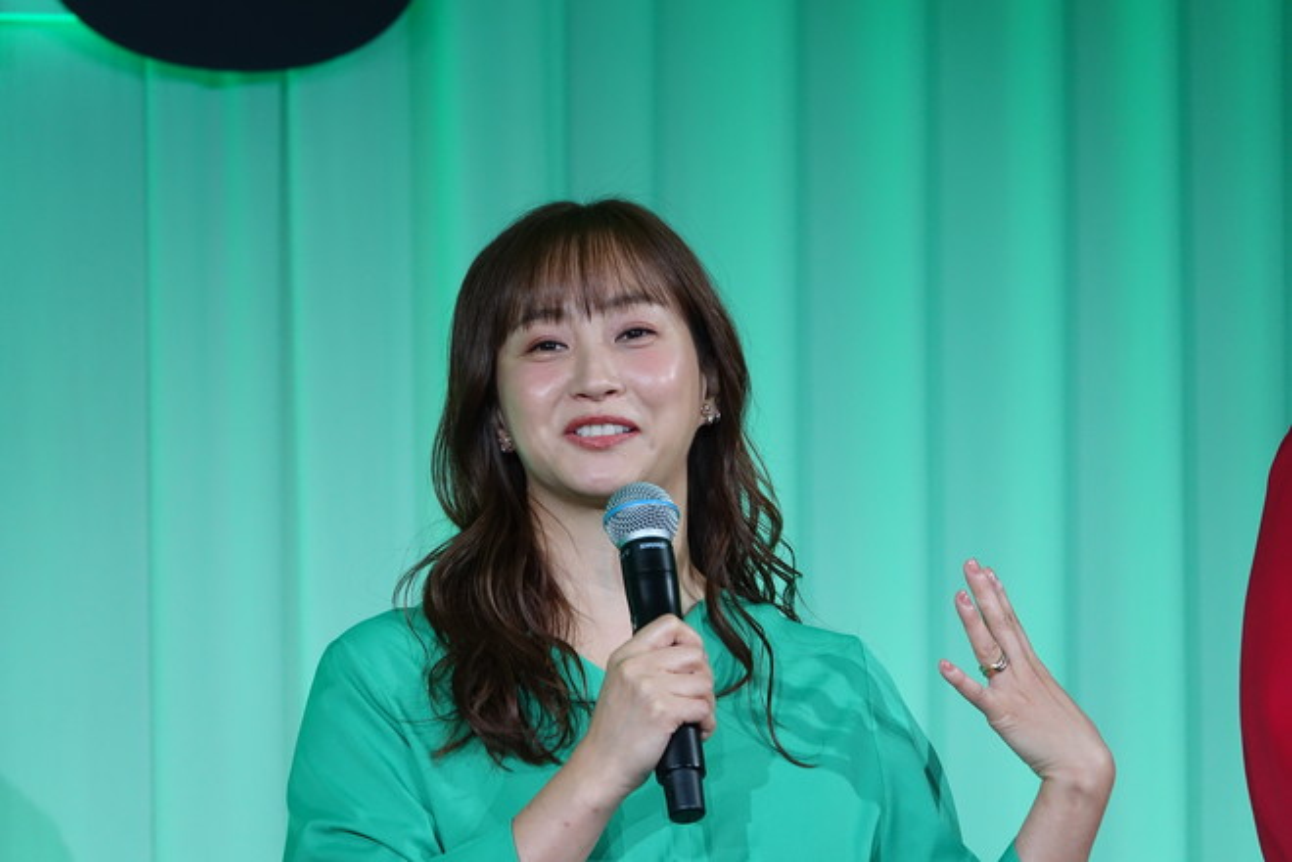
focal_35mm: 351
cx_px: 646
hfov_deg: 5.9
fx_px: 12596
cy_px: 431
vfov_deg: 3.9
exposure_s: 1/250
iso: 800
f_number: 4
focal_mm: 128.59
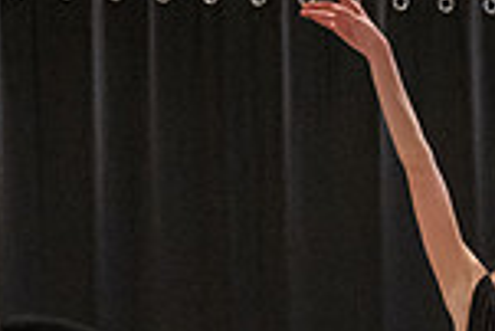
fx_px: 2863
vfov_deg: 6.5
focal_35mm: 208
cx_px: 546
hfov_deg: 9.8
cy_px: 469
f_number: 3.5
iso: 6400
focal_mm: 46
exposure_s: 1/400
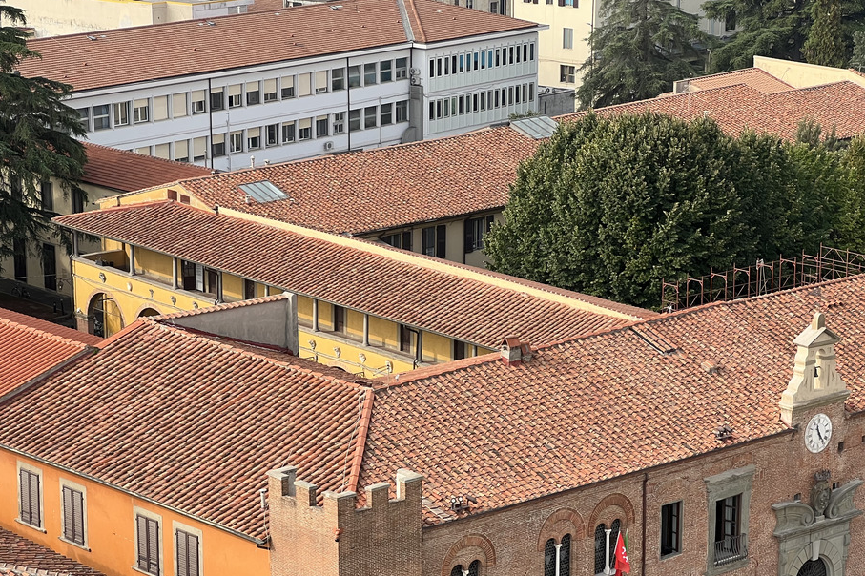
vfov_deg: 12.9
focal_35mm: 106
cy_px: 422
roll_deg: -0.4
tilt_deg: -15.4
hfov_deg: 19.3
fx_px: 2546
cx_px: 529
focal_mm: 9
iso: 32
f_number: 2.8
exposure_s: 1/279
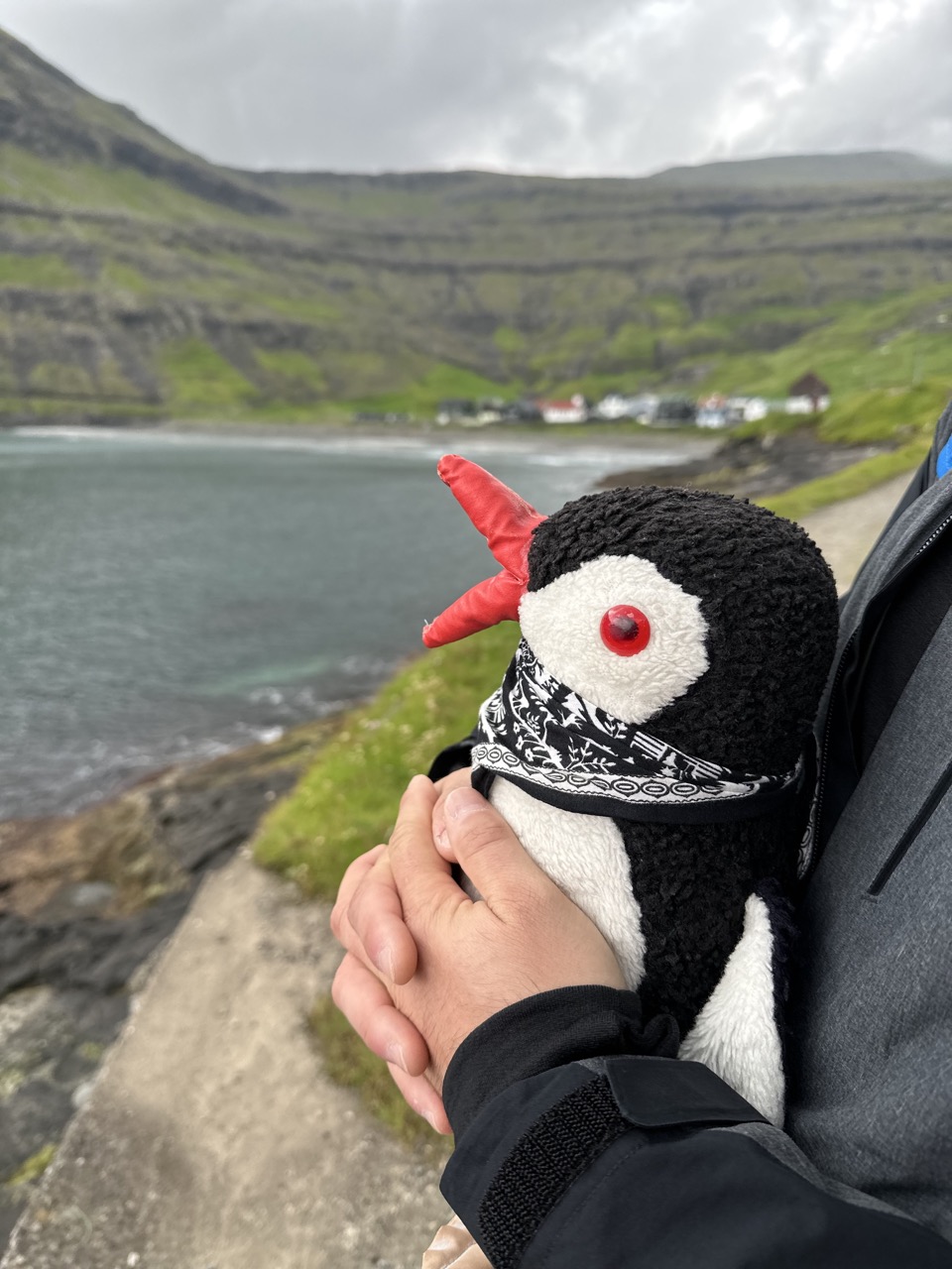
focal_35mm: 24
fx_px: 880
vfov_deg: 71.6
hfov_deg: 56.8
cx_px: 476
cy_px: 634
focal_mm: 6.86
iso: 80
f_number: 1.78
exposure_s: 1/580
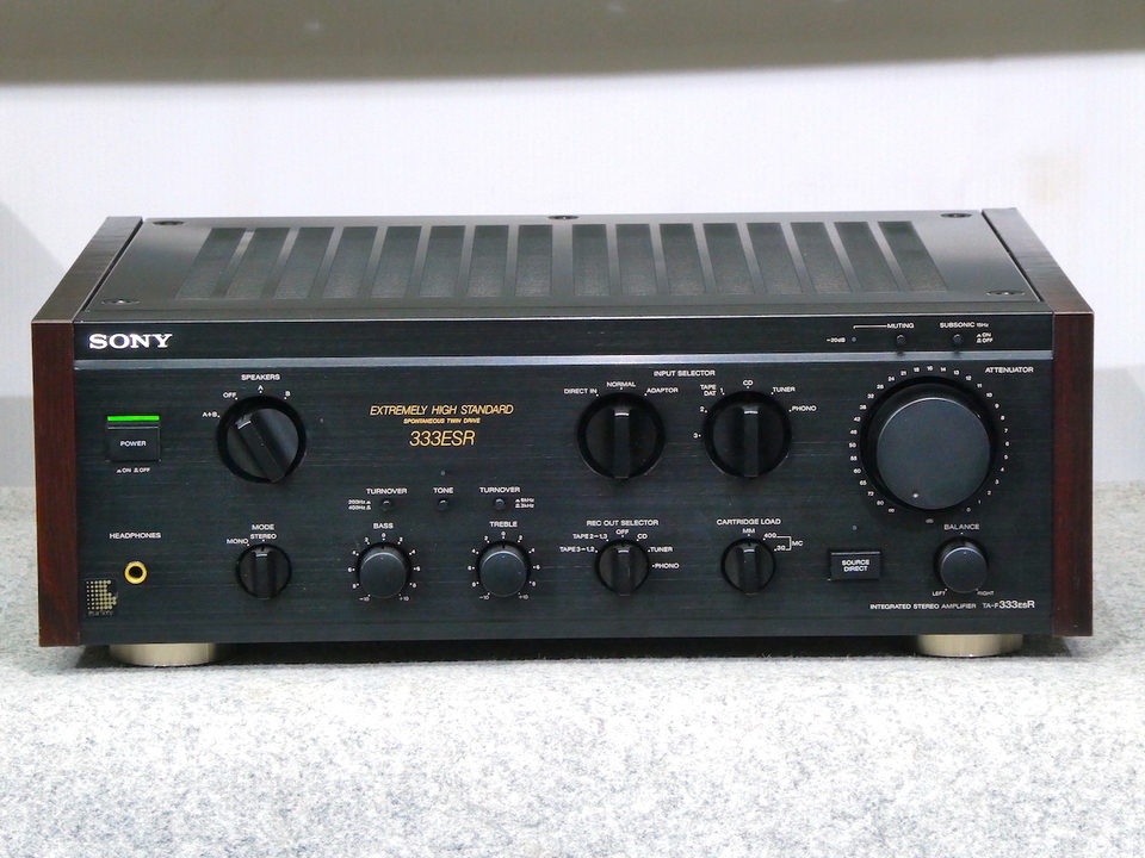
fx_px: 4995
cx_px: 572
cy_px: 429
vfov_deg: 9.8
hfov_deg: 13.1
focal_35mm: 151
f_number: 5.6
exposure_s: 1/6
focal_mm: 27.1
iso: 400
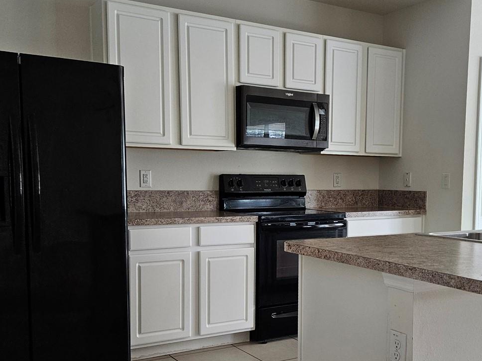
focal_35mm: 38
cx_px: 311
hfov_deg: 48.4
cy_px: 231
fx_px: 529
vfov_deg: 37.4
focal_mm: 5.4
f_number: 1.8
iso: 250
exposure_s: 1/172
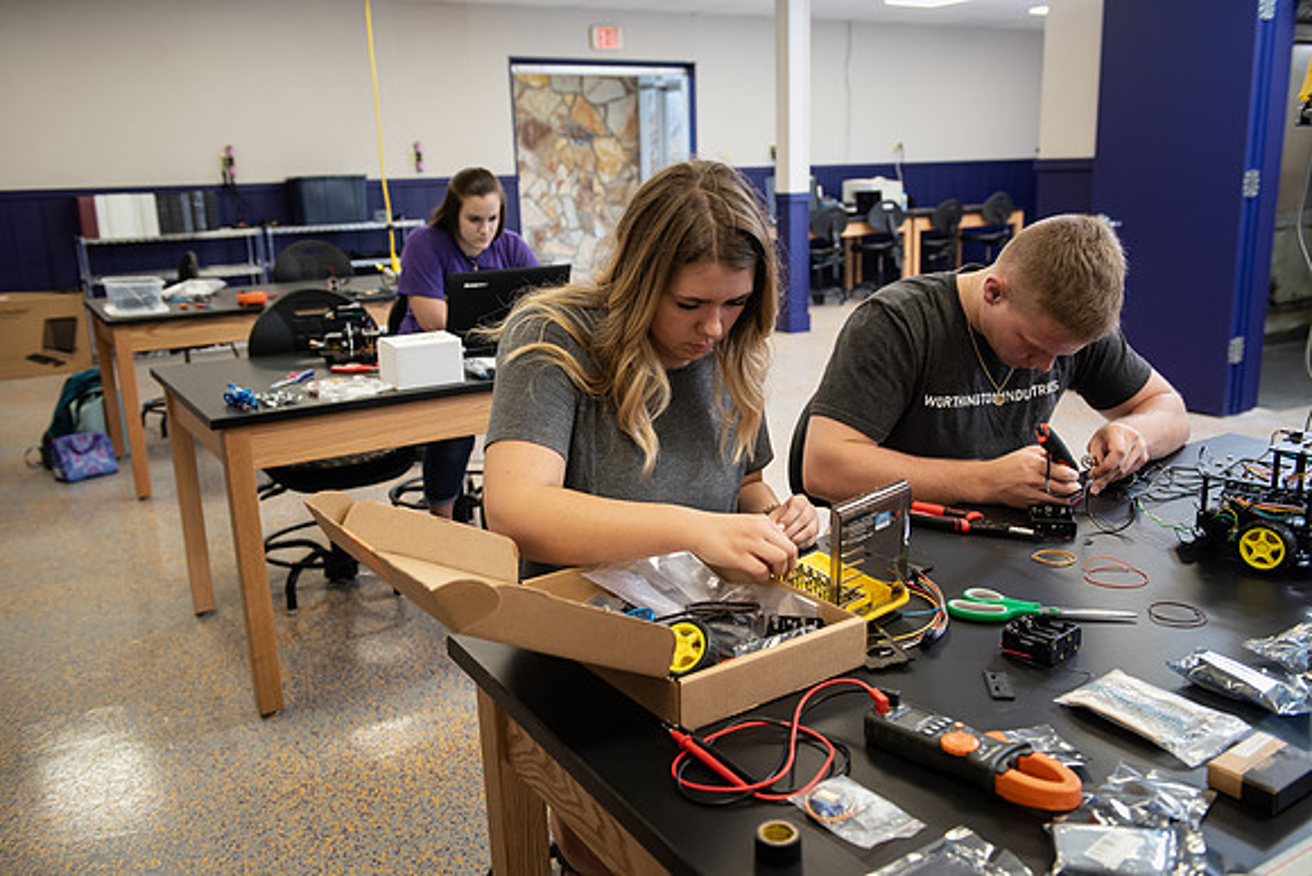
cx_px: 656
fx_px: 1166
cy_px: 438
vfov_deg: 41.1
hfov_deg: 58.7
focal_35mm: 32
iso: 800
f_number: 4.5
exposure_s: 1/80
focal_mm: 32
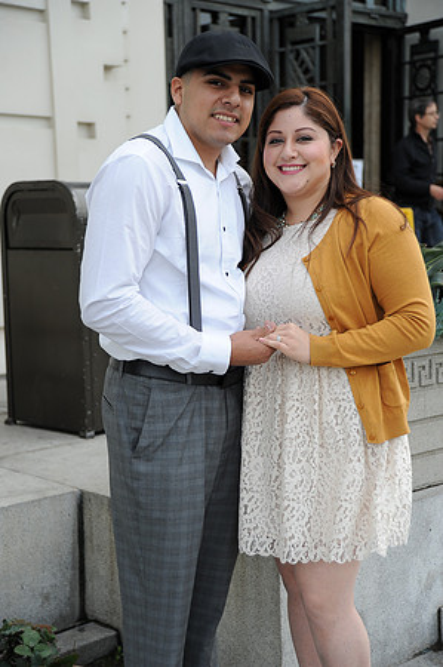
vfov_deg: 33.4
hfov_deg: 22.6
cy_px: 334
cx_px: 222
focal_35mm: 60
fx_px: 1110
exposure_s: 1/320
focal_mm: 60
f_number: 3.8
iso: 200
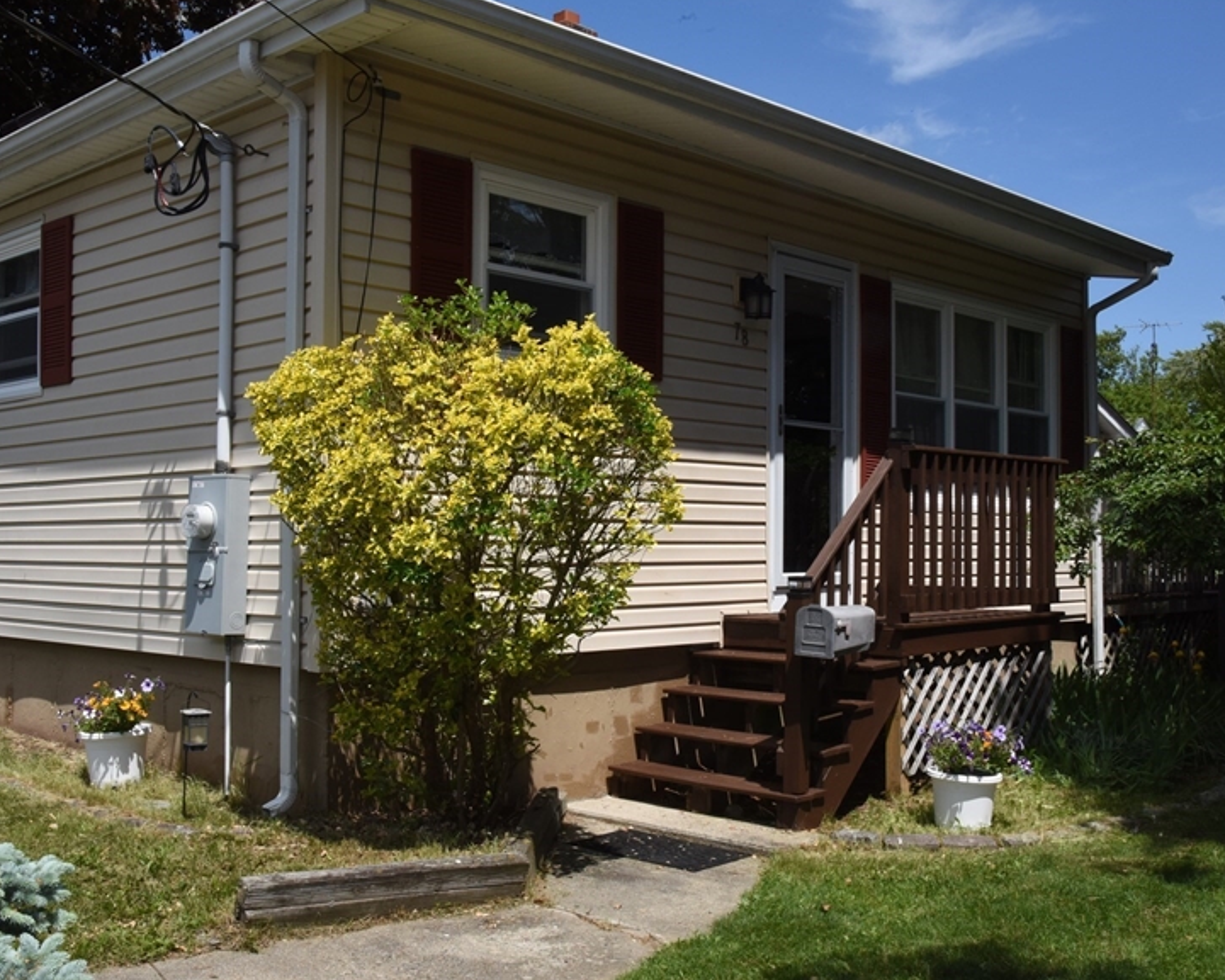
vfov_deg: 37.3
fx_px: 1450
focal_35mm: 40
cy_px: 490
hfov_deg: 45.7
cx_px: 556
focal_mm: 30
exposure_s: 1/250
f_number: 22
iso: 720
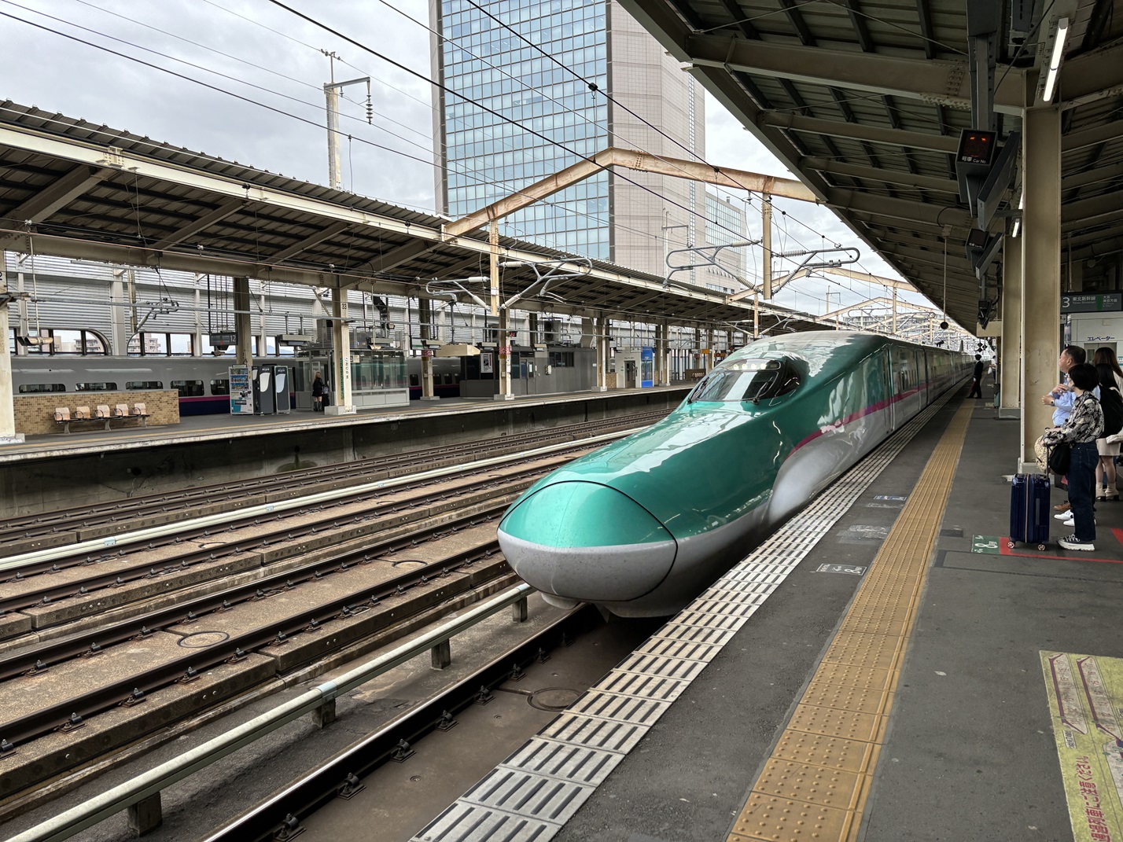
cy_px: 421
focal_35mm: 26
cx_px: 562
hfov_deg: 67.3
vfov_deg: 53.1
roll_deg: +2.7
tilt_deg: -2.6
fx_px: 843
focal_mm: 5.96
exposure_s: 1/927
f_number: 1.6
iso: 50
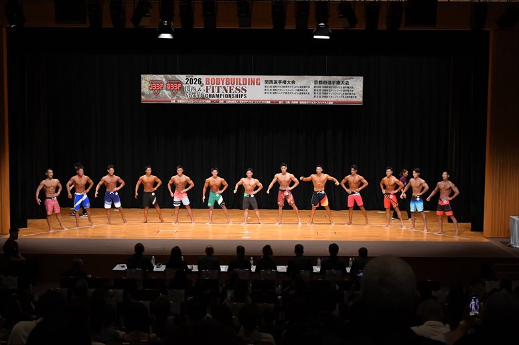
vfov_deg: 26.0
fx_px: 749
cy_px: 172
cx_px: 260
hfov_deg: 38.2
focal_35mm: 52
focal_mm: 35
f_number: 5.6
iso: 4000
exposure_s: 1/400
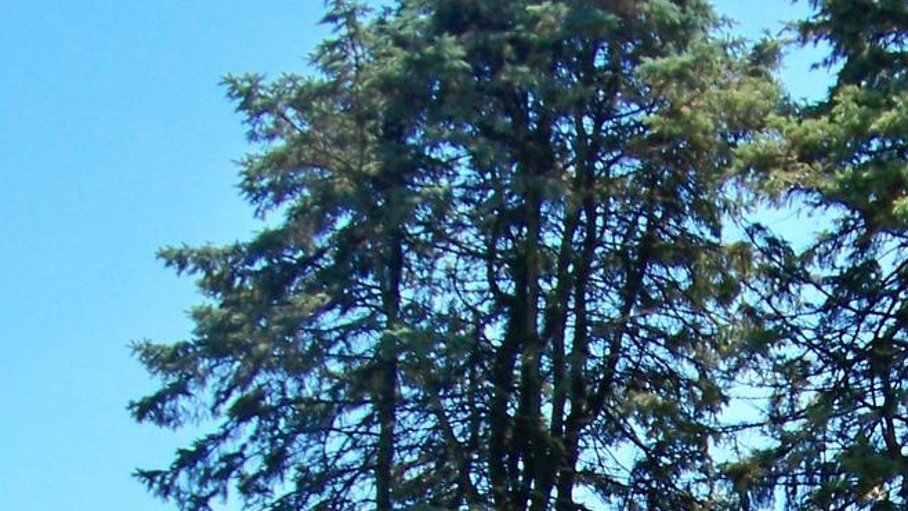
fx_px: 2697
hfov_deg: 18.3
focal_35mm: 112
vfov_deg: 10.3
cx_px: 1037
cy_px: 878
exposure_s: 1/500
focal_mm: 5.85
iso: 64
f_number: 2.8
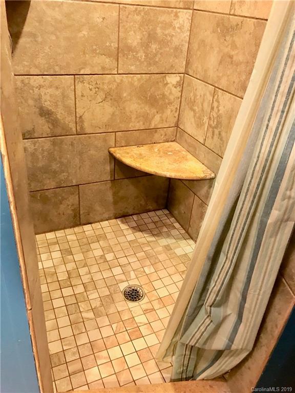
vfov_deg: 63.4
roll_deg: -5.5
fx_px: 318
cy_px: 196
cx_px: 148
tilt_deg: -30.9
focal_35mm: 28
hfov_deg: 49.7
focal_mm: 3.99
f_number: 1.8
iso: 100
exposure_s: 1/11
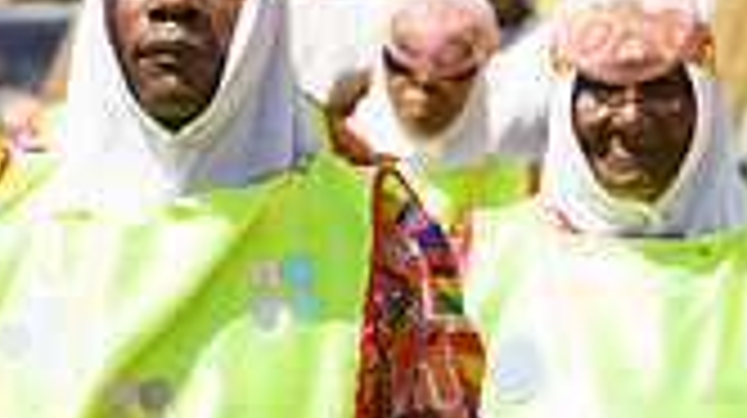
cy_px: 157
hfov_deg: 4.2
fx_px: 10132
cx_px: 220
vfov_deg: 2.4
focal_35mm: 512
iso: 100
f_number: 8
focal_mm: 140
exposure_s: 1/200
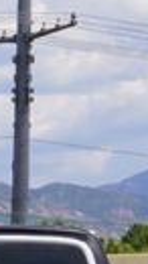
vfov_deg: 5.6
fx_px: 2599
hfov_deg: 3.0
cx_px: -742
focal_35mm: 372
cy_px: 611
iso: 100
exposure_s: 1/160
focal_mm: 30
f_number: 11
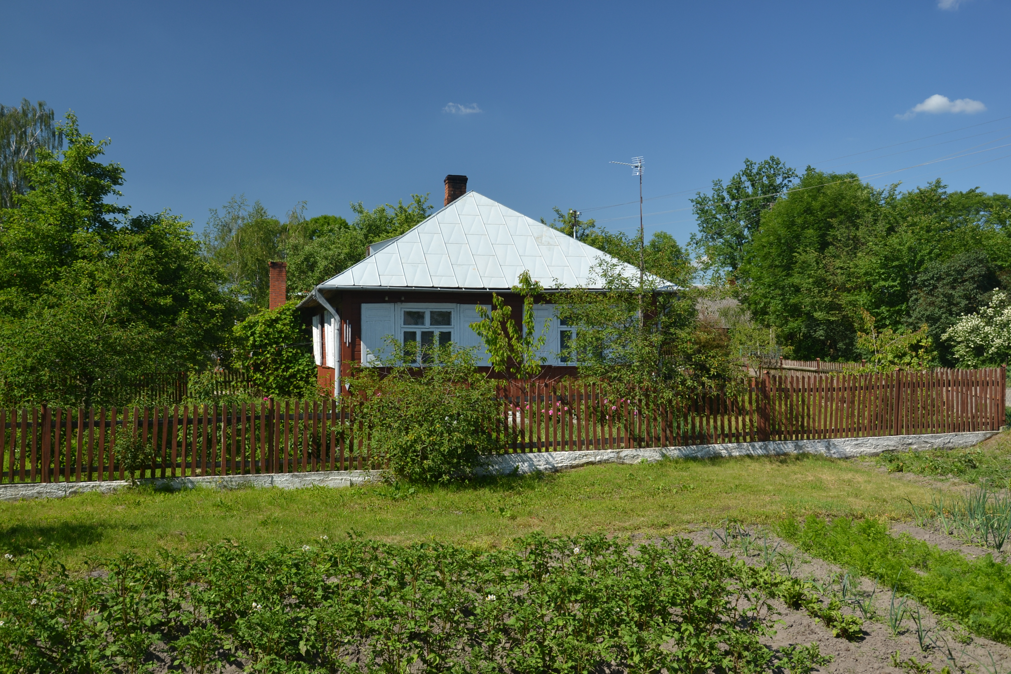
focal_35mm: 33
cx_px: 506
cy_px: 337
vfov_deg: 40.0
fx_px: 927
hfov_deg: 57.2
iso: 100
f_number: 6.3
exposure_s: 1/160
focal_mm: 22
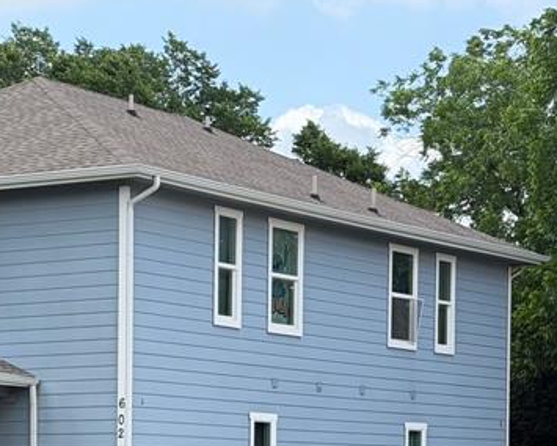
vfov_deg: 11.2
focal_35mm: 135
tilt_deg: -1.4
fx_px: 2225
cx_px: -16
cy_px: 518
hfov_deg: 14.0
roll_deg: -0.4
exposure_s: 1/2342
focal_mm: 6.76
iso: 100
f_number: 1.78
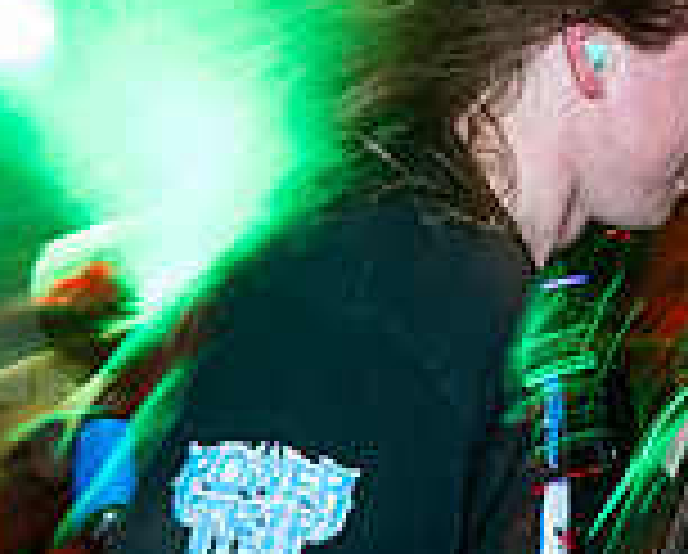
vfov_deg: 27.6
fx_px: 1122
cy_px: 348
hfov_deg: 26.2
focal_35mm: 55
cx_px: 996
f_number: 2.8
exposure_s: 1/13
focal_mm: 14
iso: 800
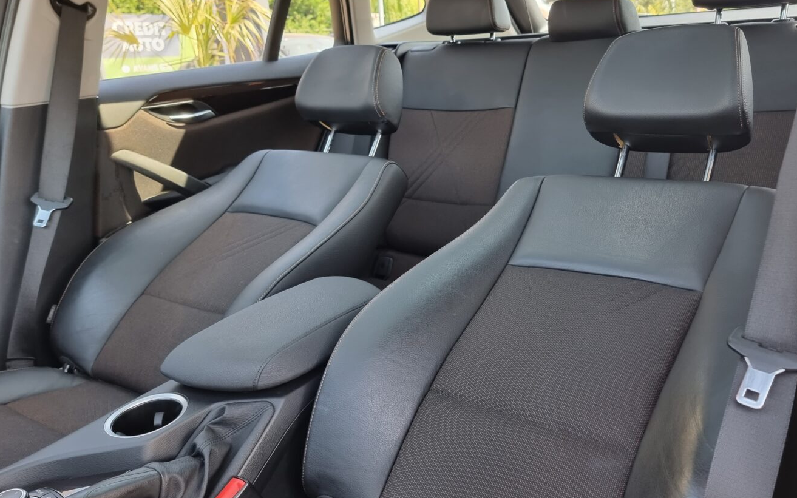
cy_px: 250
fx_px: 673
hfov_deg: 61.0
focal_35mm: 31
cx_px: 446
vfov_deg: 40.6
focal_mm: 6.7
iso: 64
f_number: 1.8
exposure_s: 1/100
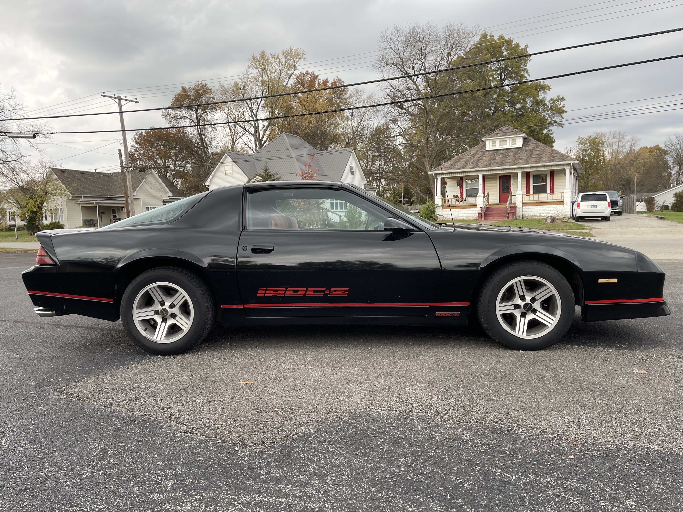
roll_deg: +1.9
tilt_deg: -5.1
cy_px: 256
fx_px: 493
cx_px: 342
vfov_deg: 54.9
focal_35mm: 25
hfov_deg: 69.4
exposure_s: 1/355
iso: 32
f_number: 1.6
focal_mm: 5.1
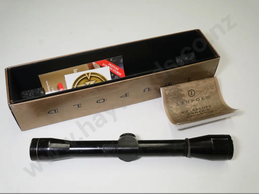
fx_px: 269
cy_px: 97
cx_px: 130
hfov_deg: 51.4
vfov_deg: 39.7
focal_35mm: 36
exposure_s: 1/640
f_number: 4.5
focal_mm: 18
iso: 3200
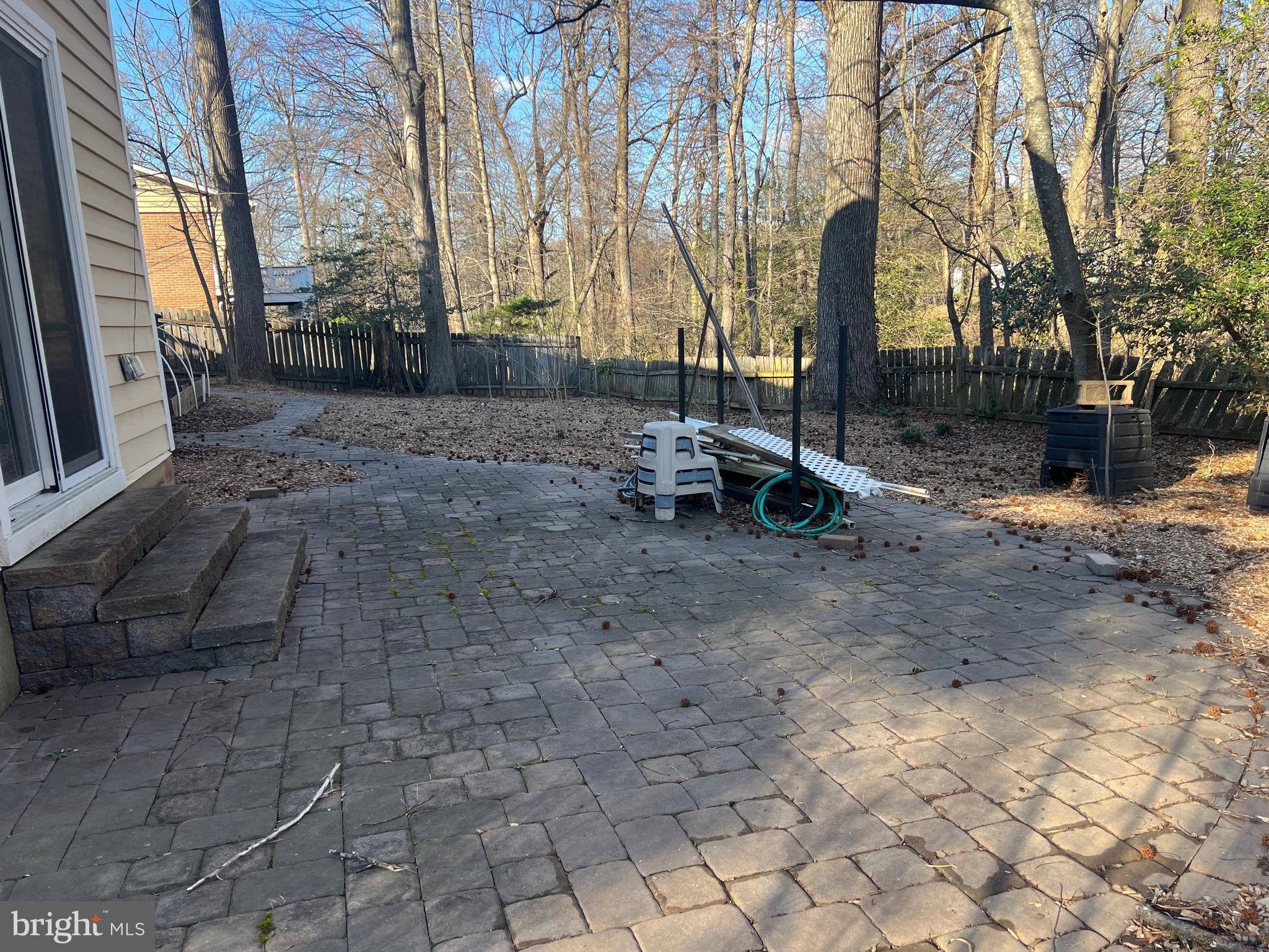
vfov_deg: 53.1
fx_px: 953
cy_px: 476
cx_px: 634
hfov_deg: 67.3
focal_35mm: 26
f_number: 1.5
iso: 50
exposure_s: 1/569
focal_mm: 5.7
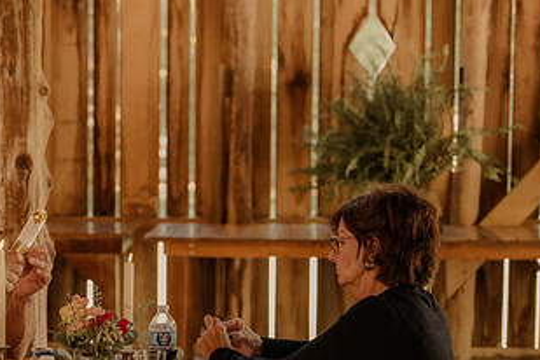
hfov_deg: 18.9
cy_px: 282
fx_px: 1605
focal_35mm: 107
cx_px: 108
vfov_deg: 12.7
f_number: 3.2
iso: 1250
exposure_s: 1/200
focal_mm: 57
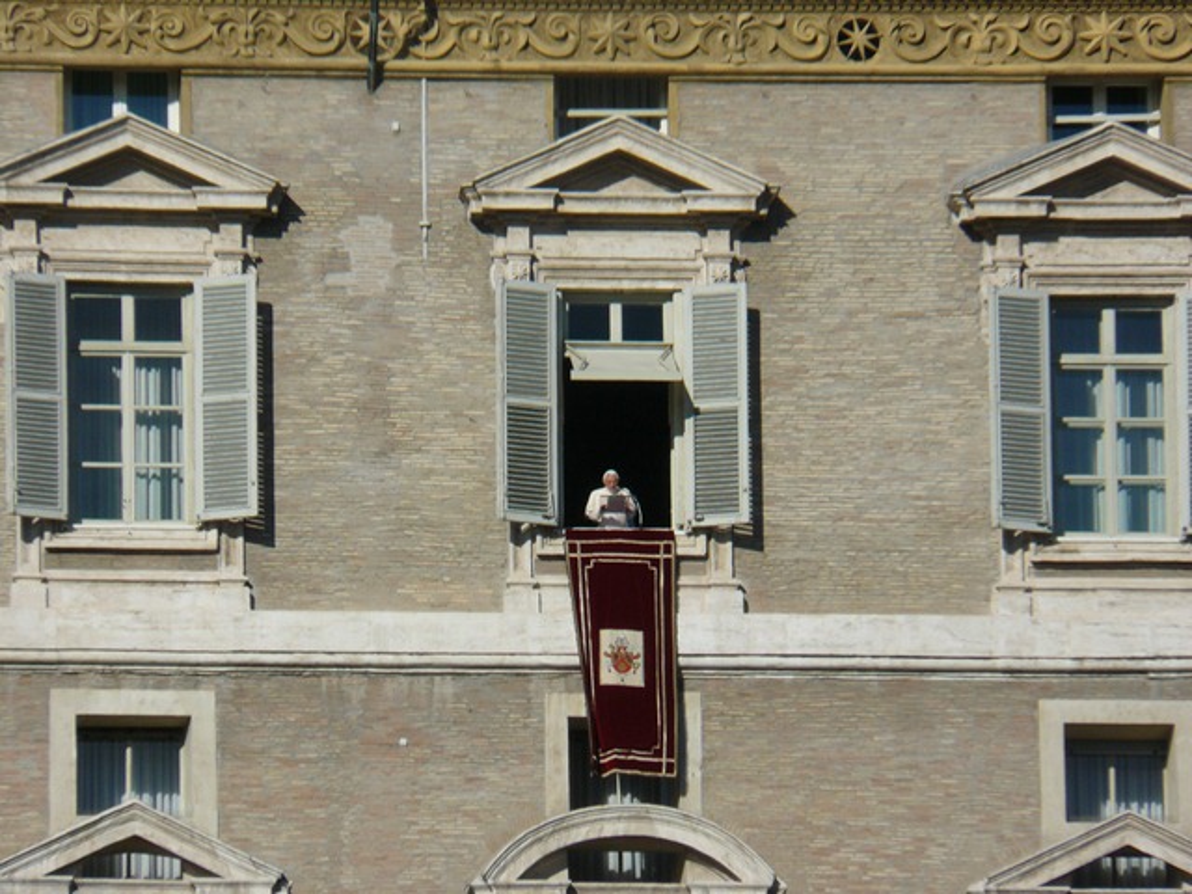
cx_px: 596
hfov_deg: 4.6
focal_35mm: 432
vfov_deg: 3.4
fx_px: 14876
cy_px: 447
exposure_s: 1/500
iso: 100
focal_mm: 72
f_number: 8
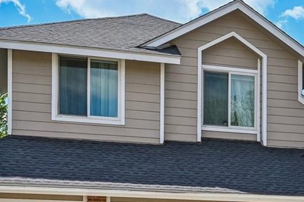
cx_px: 257
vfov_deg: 18.7
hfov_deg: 27.5
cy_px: 181
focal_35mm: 72
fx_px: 604
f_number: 10
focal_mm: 22.5
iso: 400
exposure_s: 1/640
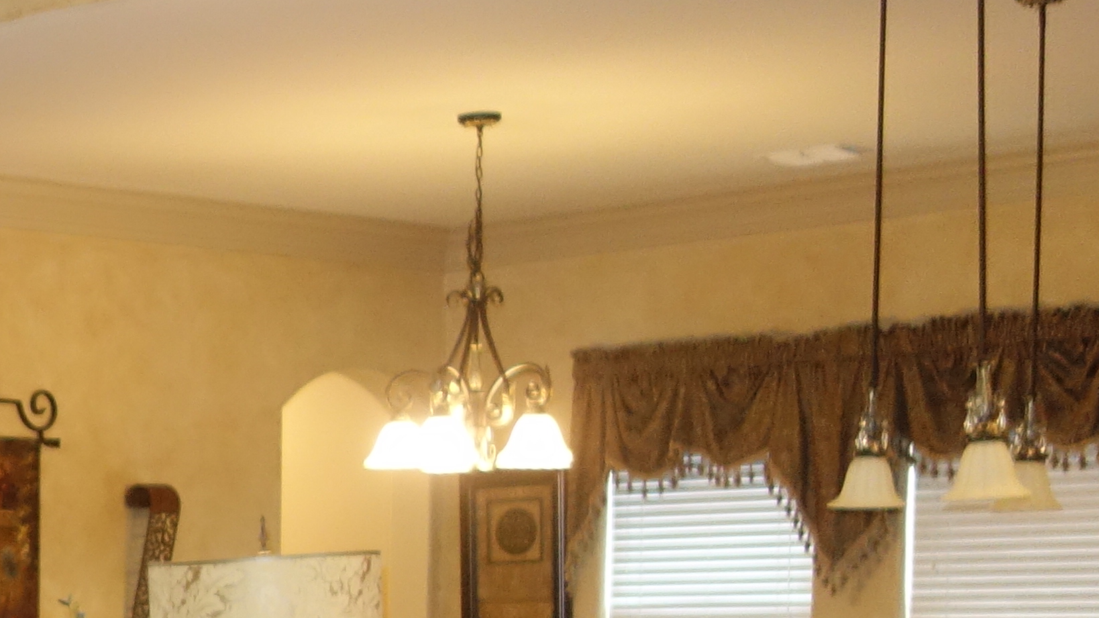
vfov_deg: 11.9
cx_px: -452
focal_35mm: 98
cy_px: 870
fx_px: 2856
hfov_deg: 19.5
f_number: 1.8
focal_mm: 10.4
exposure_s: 1/30
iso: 500
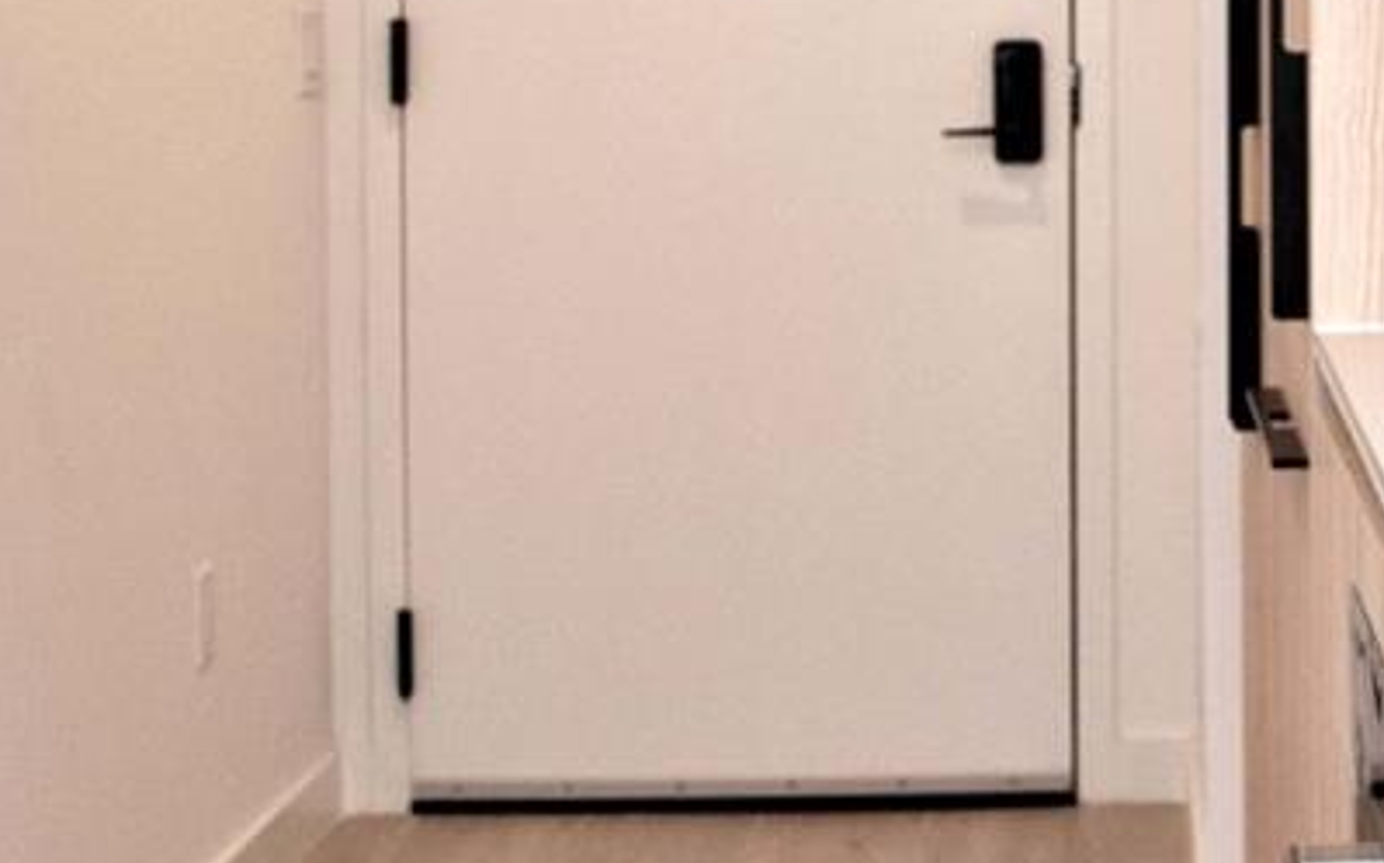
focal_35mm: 98
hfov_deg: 20.2
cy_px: 16
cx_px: 1550
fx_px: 3695
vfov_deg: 13.2
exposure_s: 1/100
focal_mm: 24
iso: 640
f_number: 5.6
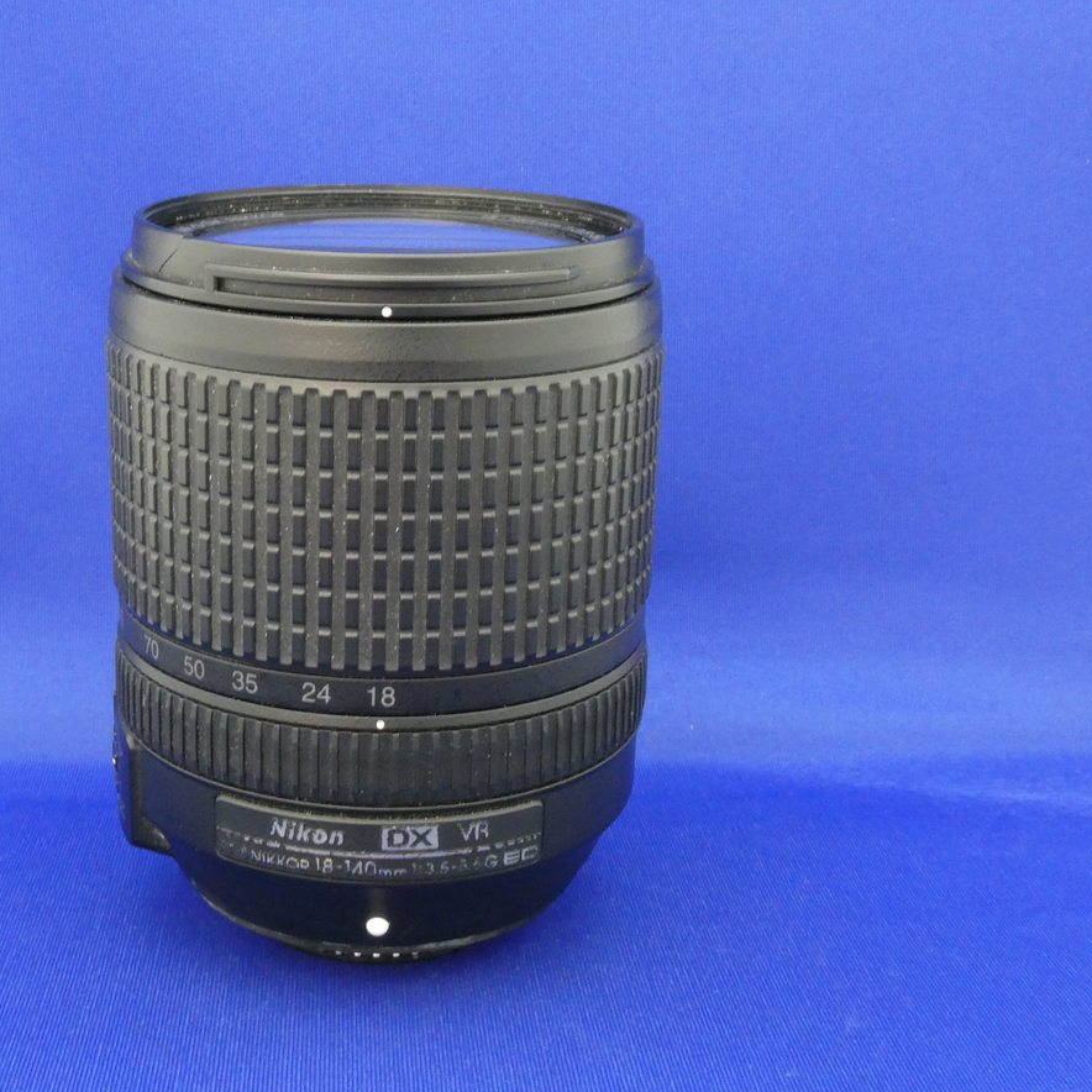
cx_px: 384
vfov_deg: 35.4
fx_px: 1713
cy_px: 555
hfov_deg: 35.1
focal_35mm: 48
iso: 800
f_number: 8
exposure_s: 1/3.2
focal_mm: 7.2
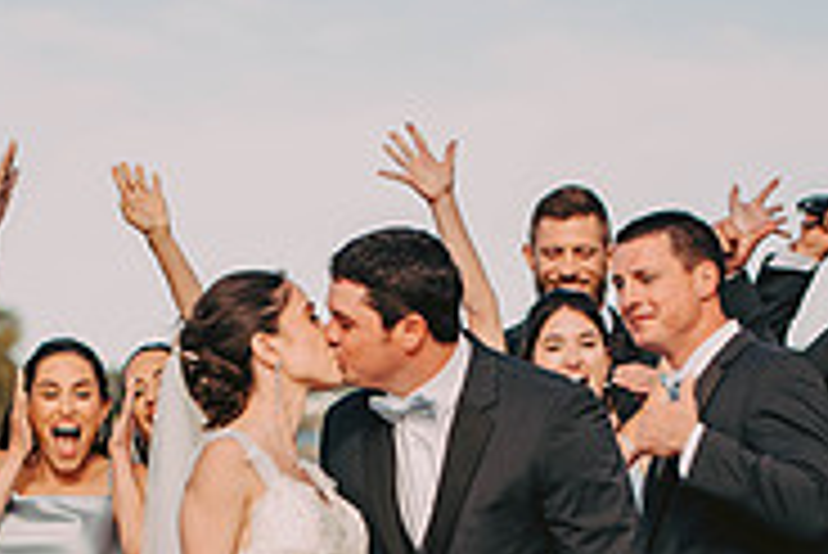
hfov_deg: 9.3
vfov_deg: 6.2
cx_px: 338
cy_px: 565
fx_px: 5087
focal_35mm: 221
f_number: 2.8
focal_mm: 70
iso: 500
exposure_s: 1/4000
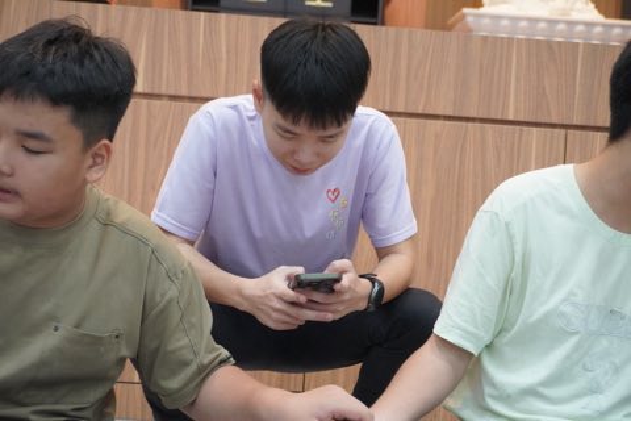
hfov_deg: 29.9
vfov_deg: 20.2
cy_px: 210
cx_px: 316
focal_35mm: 68
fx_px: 1183
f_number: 5.6
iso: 6400
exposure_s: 1/160
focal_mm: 45
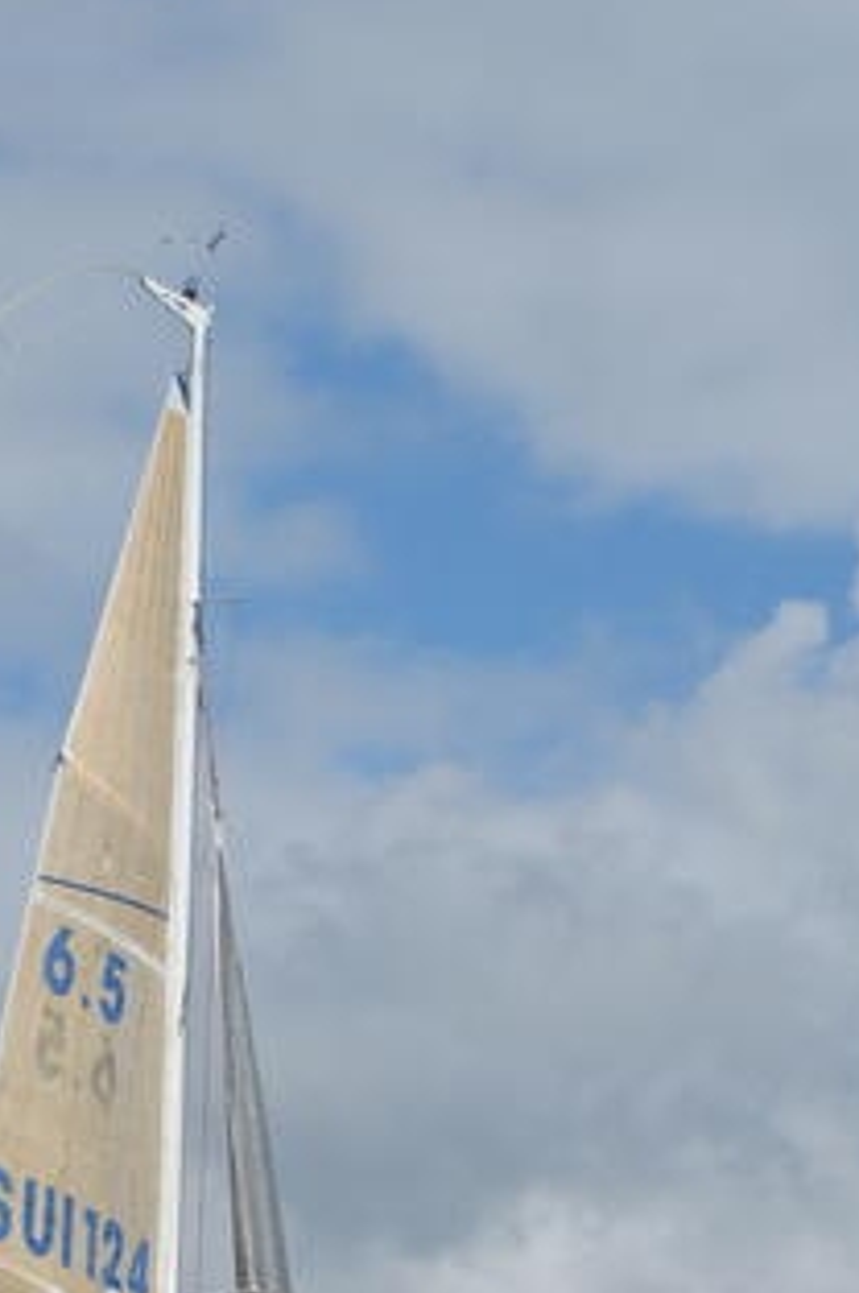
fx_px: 7030
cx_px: 337
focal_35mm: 196
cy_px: 1566
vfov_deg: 10.3
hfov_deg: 7.0
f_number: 11
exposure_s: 1/160
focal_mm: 40
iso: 100
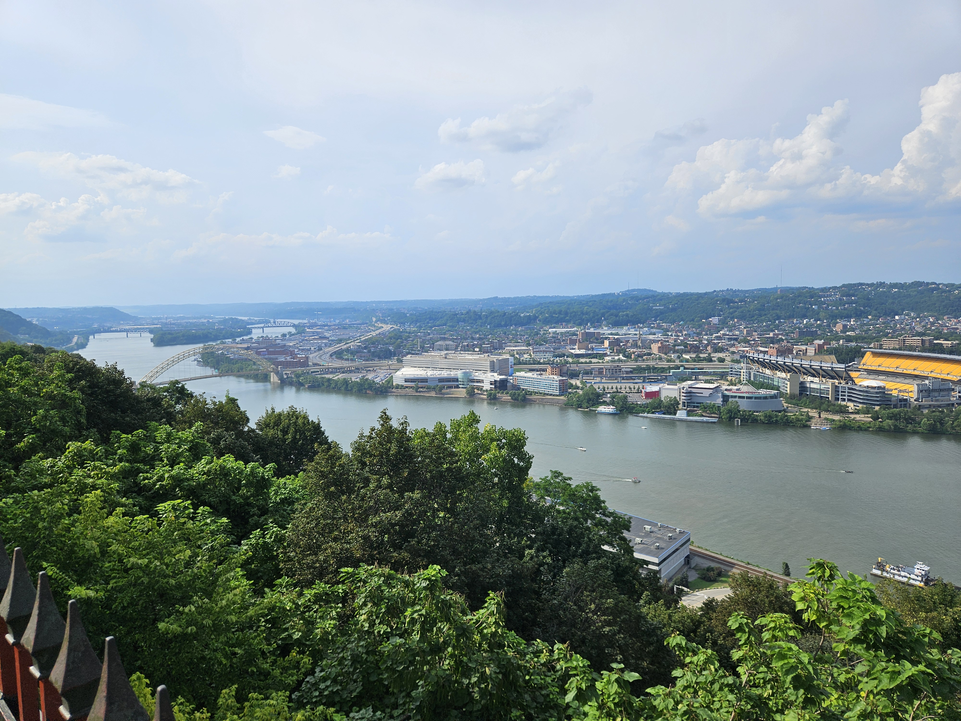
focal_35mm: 23
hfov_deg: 73.9
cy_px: 360
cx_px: 480
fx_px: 639
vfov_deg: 58.9
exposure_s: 1/2352
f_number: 1.8
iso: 25
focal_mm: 5.4
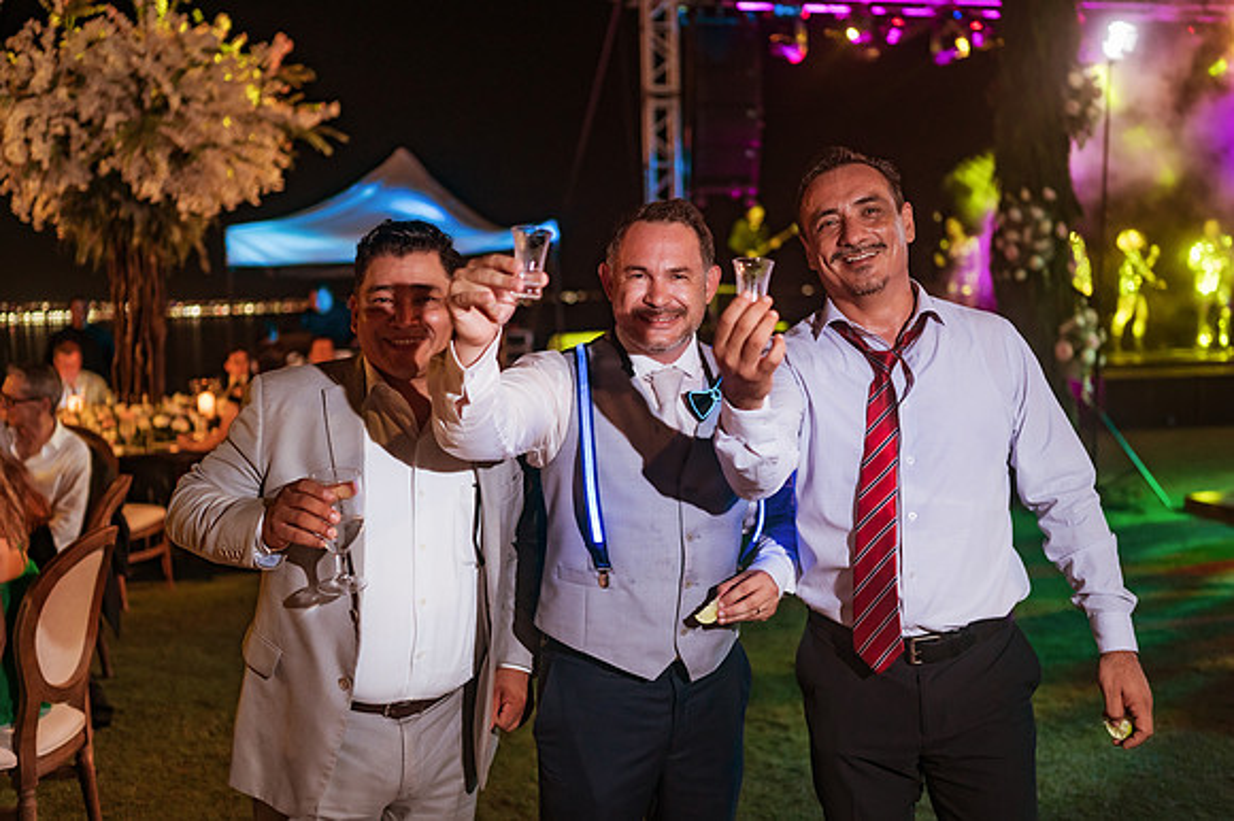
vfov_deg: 37.3
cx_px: 617
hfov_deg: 53.8
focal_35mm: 36
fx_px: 1217
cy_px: 410
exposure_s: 1/100
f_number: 1.8
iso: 1600
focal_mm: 35
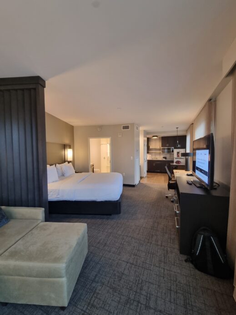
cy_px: 158
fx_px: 118
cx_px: 118
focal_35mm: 13
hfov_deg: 89.9
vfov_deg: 106.2
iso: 320
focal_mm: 2.2
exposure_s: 1/30
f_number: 2.2
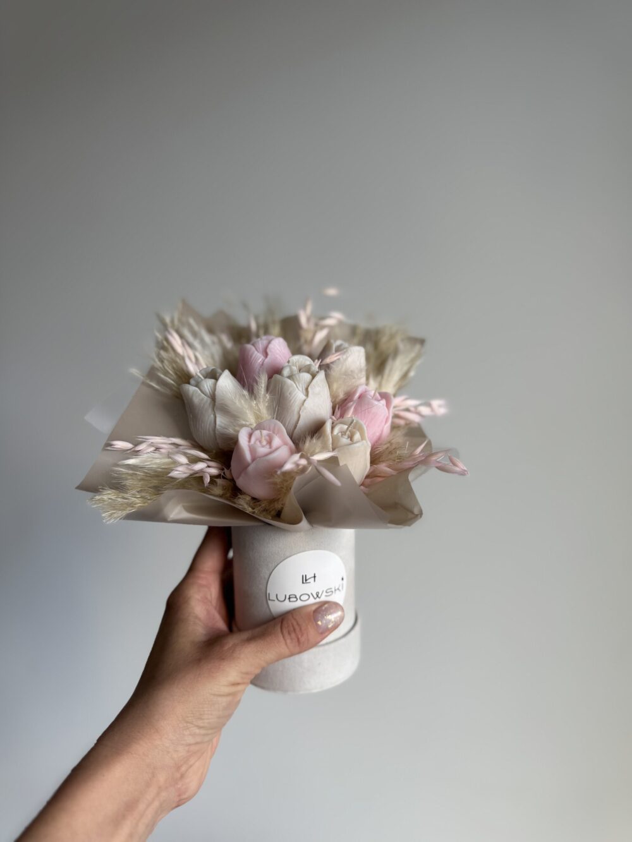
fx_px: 584
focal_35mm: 24
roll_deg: +1.8
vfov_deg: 71.6
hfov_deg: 56.8
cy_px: 421
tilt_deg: -9.2
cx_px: 316
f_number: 1.78
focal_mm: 6.76
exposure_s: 1/121
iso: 64
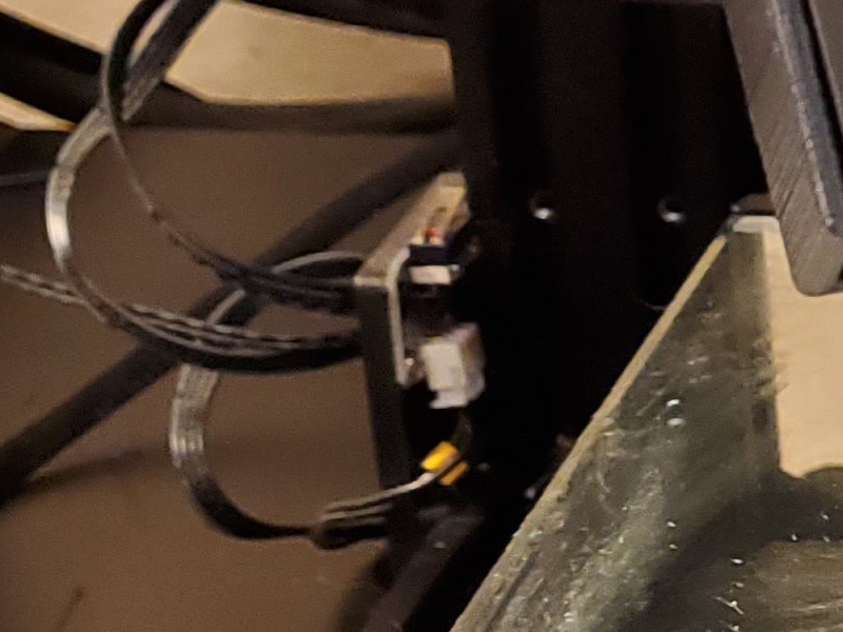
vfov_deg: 11.3
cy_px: 147
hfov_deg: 13.5
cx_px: 1530
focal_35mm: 131
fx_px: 3190
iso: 320
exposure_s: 1/39
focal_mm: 4.3
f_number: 1.5
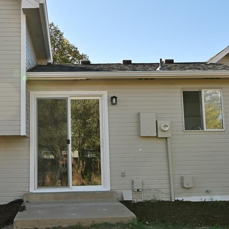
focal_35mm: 43
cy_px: 112
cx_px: 78
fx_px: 322
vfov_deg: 39.2
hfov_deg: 38.8
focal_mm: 19
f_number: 8
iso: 320
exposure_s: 1/320
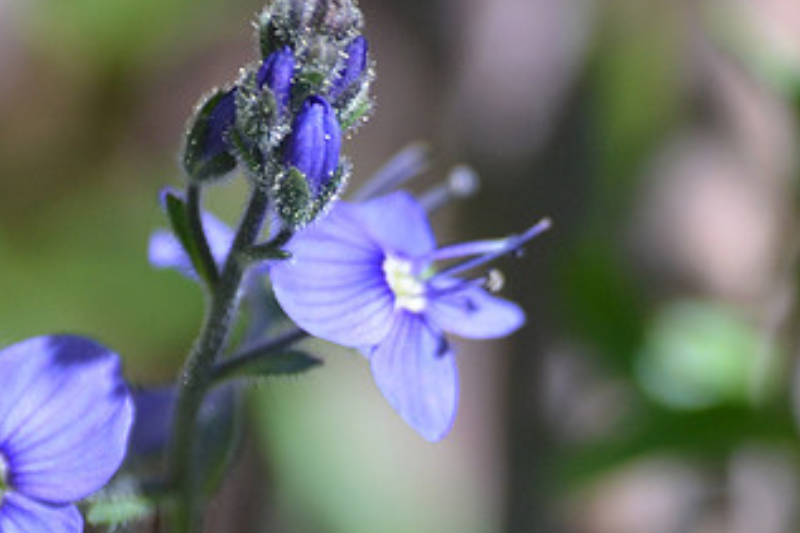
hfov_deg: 2.5
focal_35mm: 824
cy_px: 452
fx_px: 18301
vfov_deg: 1.7
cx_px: 386
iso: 500
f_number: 5.6
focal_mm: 300
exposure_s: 1/1000
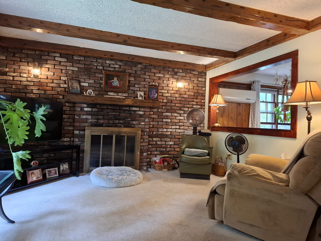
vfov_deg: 58.9
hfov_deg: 73.9
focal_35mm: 23
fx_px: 213
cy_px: 120
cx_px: 160
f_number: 1.8
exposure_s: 1/30
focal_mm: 5.54
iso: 250
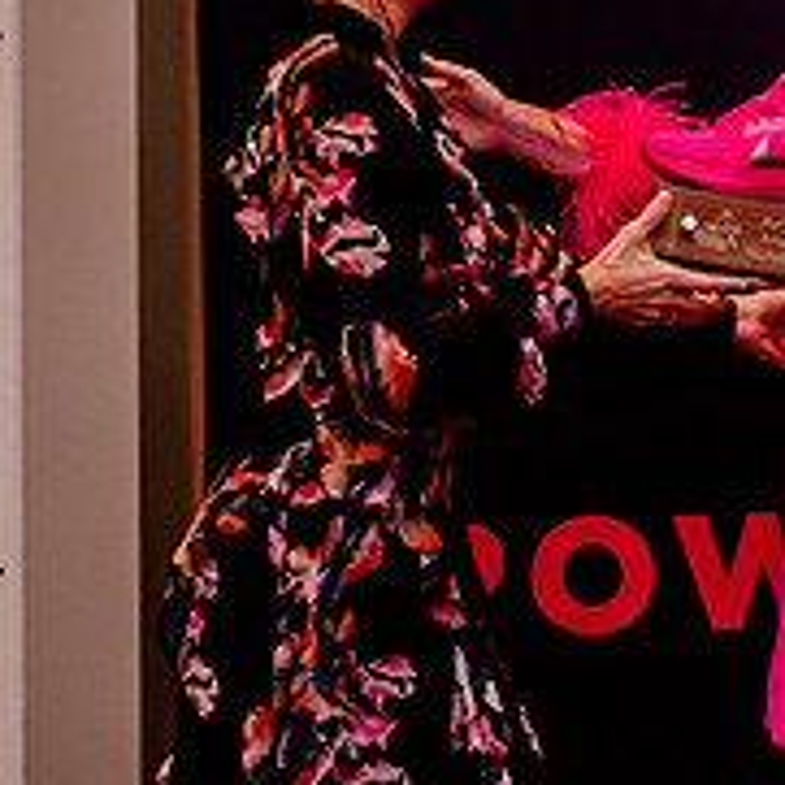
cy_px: 61
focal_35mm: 163
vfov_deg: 10.7
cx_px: 559
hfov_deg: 10.7
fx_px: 4182
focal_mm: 46
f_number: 2.8
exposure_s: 1/400
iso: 2500
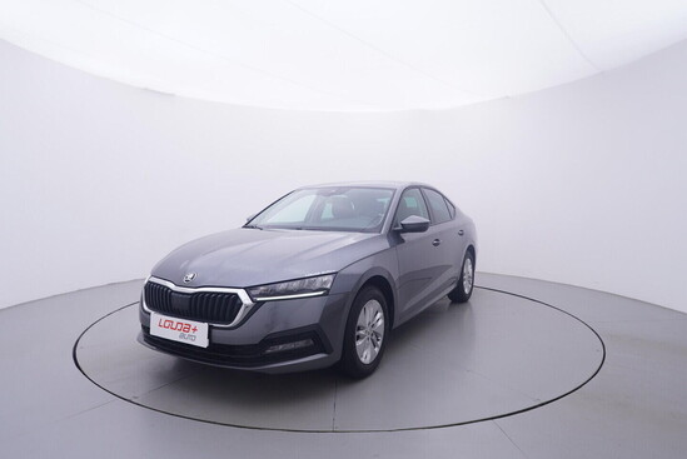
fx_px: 430
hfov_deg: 77.3
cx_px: 344
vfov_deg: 56.2
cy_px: 230
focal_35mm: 22
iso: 200
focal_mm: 15
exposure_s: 1/80
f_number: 5
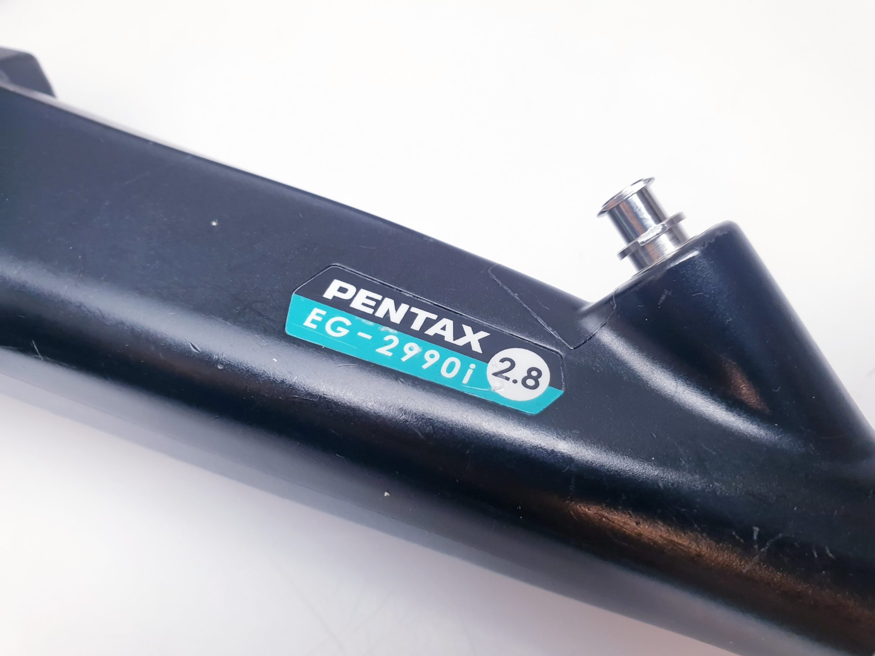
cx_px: 453
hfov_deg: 65.3
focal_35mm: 27
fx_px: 683
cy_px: 338
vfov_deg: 51.3
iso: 80
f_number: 2.4
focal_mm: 4.3
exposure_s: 1/50
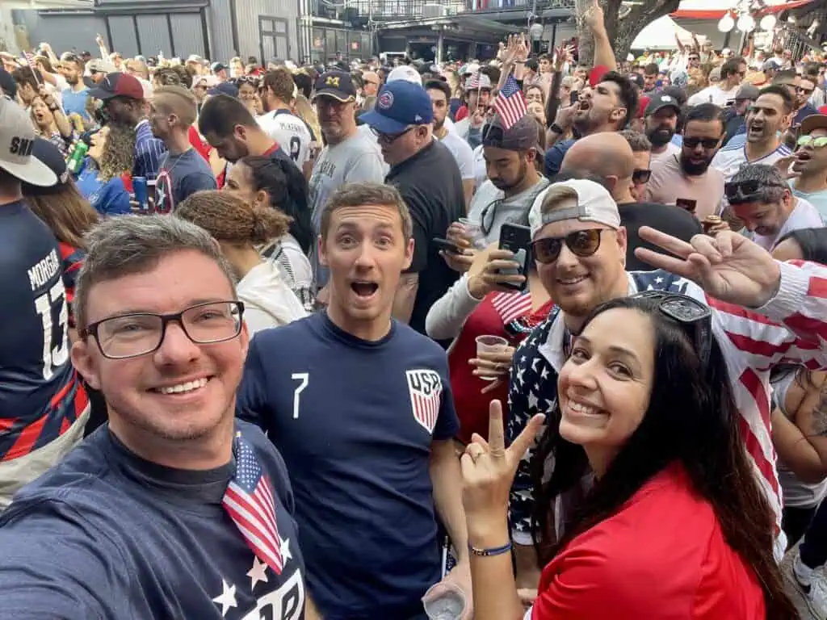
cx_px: 414
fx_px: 549
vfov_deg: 58.9
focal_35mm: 23
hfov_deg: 73.9
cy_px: 310
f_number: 2.2
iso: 100
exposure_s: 1/98
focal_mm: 2.71
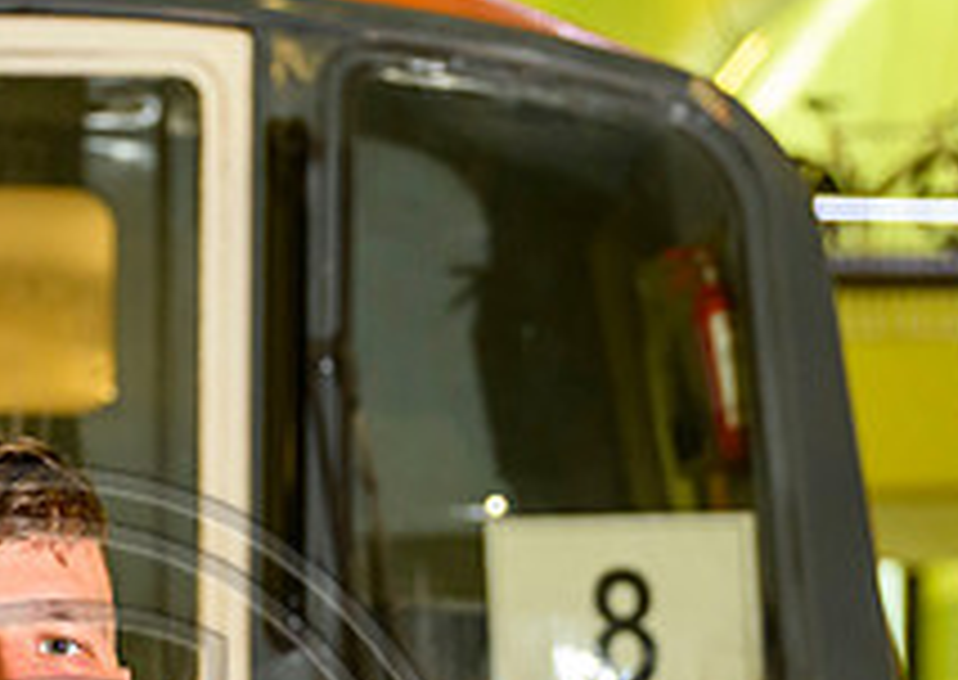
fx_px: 4234
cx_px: 168
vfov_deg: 9.0
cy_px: 955
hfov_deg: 12.8
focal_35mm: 156
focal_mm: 52
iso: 2500
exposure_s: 1/200
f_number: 3.2
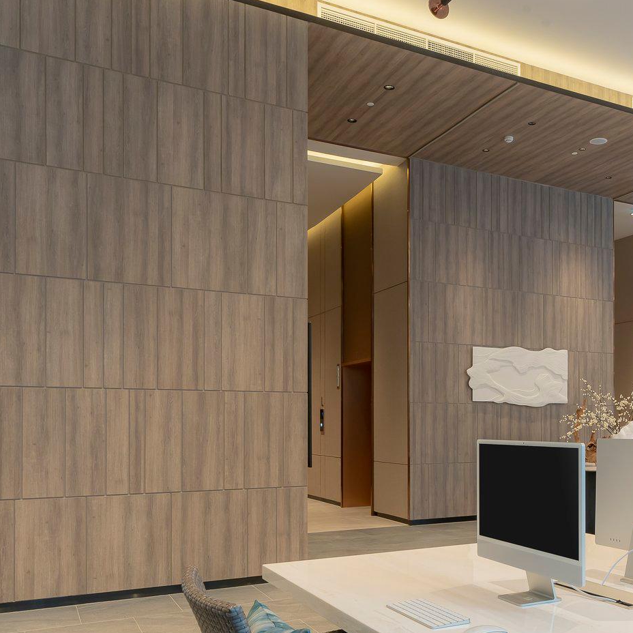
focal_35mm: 30
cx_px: 478
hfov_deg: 51.6
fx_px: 621
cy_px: 420
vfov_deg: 53.0
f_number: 13
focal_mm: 16
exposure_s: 1/2.5
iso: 250
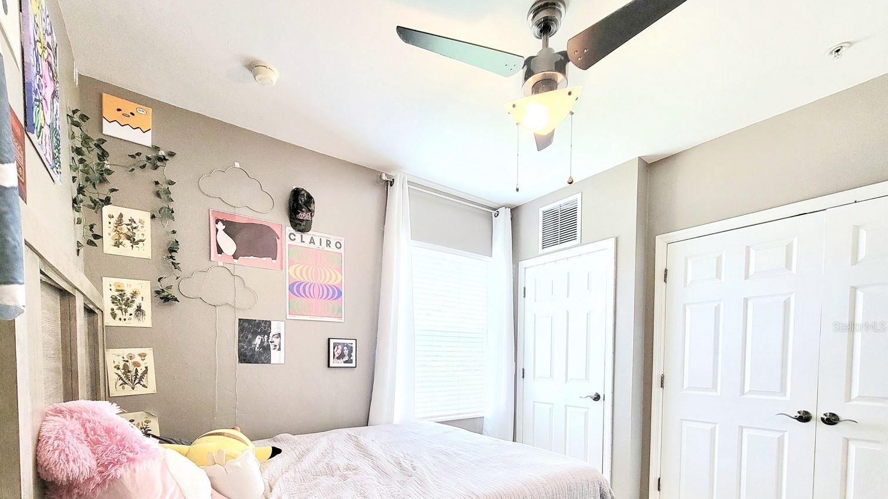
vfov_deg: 68.8
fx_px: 353
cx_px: 418
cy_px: 326
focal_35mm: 15
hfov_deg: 102.9
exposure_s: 1/60.2
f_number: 2.2
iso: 400
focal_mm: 2.2
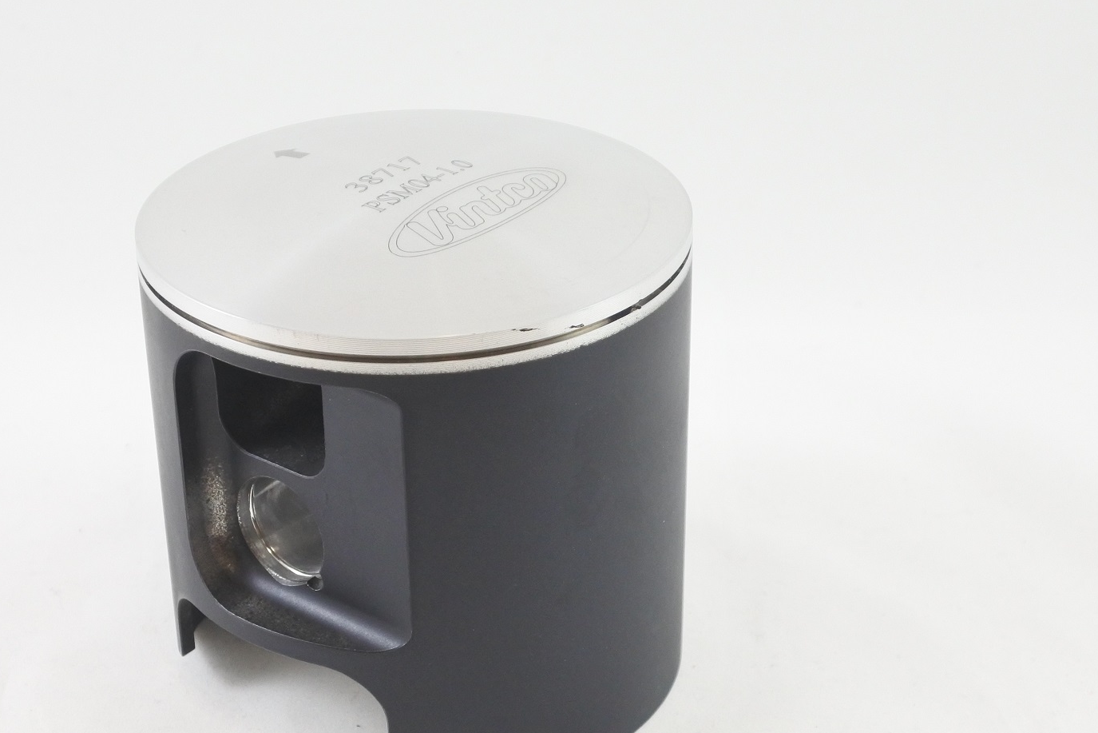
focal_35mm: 58
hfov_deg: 34.3
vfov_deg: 23.3
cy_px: 452
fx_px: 1769
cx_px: 414
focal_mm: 15
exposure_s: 1/125
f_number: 4.2
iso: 640
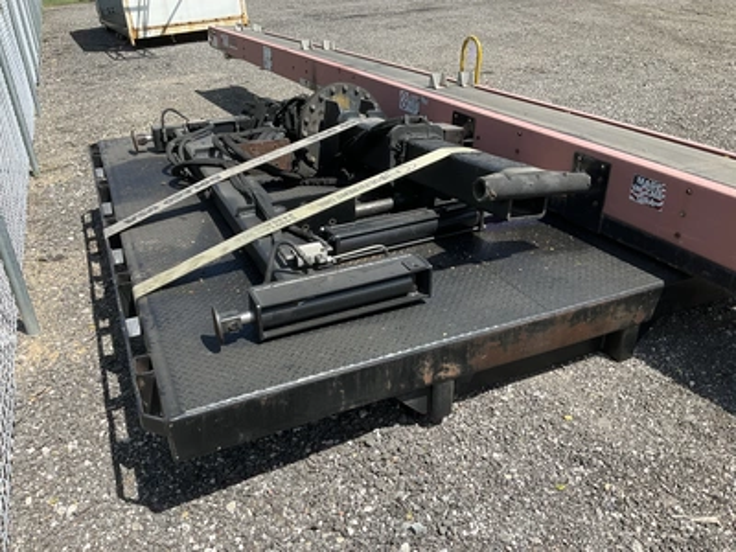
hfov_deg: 61.7
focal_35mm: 29
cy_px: 276
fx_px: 617
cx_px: 368
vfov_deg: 48.2
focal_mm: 3
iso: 25
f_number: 1.8
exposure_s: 1/1035
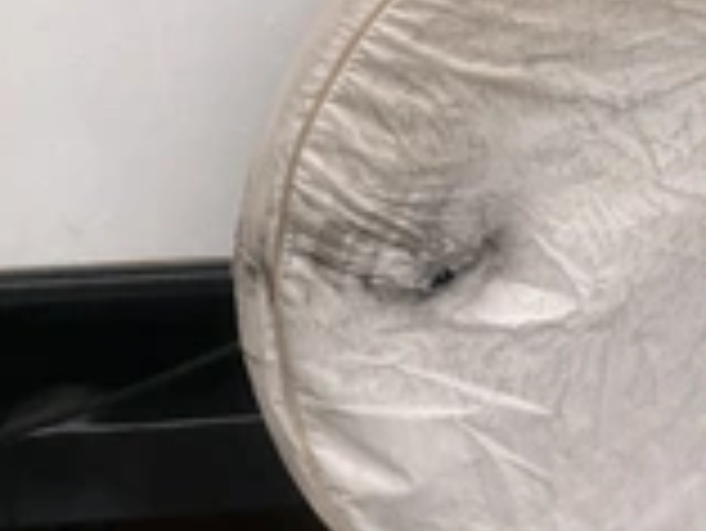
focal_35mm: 74
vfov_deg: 19.9
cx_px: 661
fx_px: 1510
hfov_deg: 25.3
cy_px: 292
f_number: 1.8
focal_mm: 3
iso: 200
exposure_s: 1/60
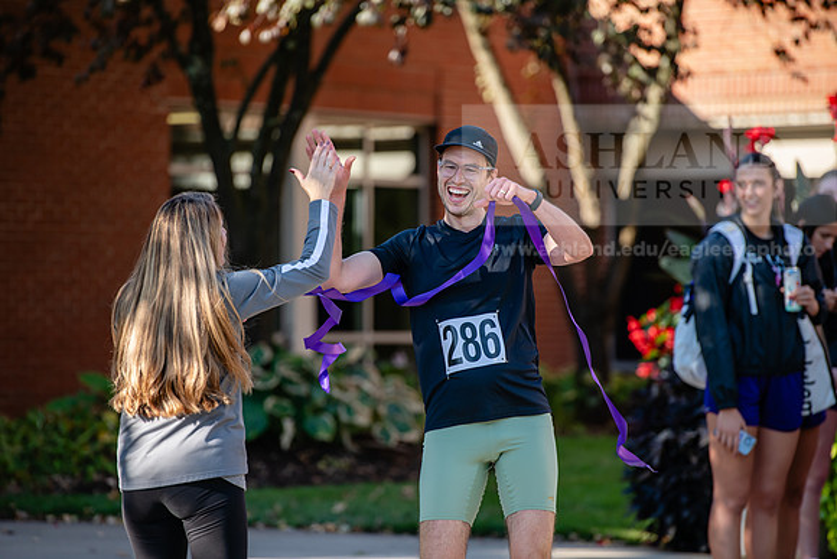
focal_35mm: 200
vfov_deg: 6.9
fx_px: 4651
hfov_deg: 10.3
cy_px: 280
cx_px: 418
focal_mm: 200
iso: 160
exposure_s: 1/500
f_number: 3.5
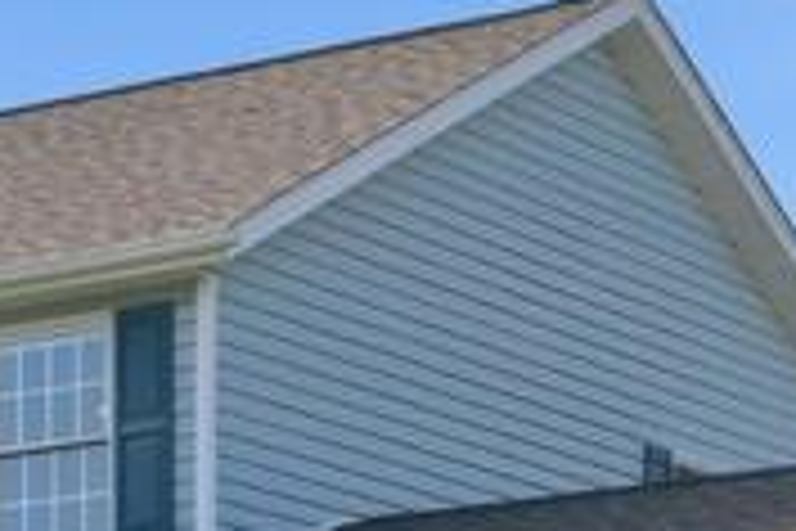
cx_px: -378
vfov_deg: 6.7
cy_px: 772
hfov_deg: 9.9
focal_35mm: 202
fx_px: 4466
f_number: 8
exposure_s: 1/640
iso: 200
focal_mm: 35
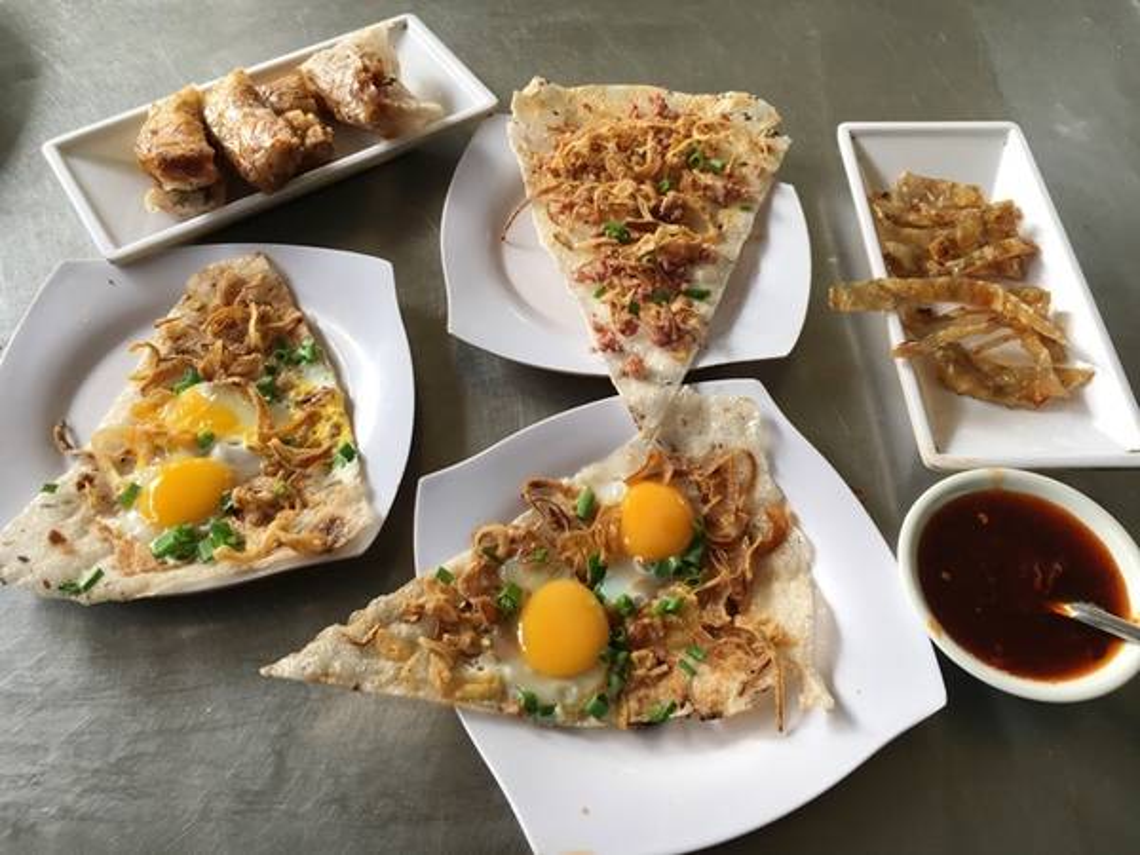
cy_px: 428
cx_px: 570
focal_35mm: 29
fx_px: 955
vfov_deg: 48.2
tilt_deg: -56.1
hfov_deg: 61.7
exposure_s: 1/100
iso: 32
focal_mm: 4.15
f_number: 2.2
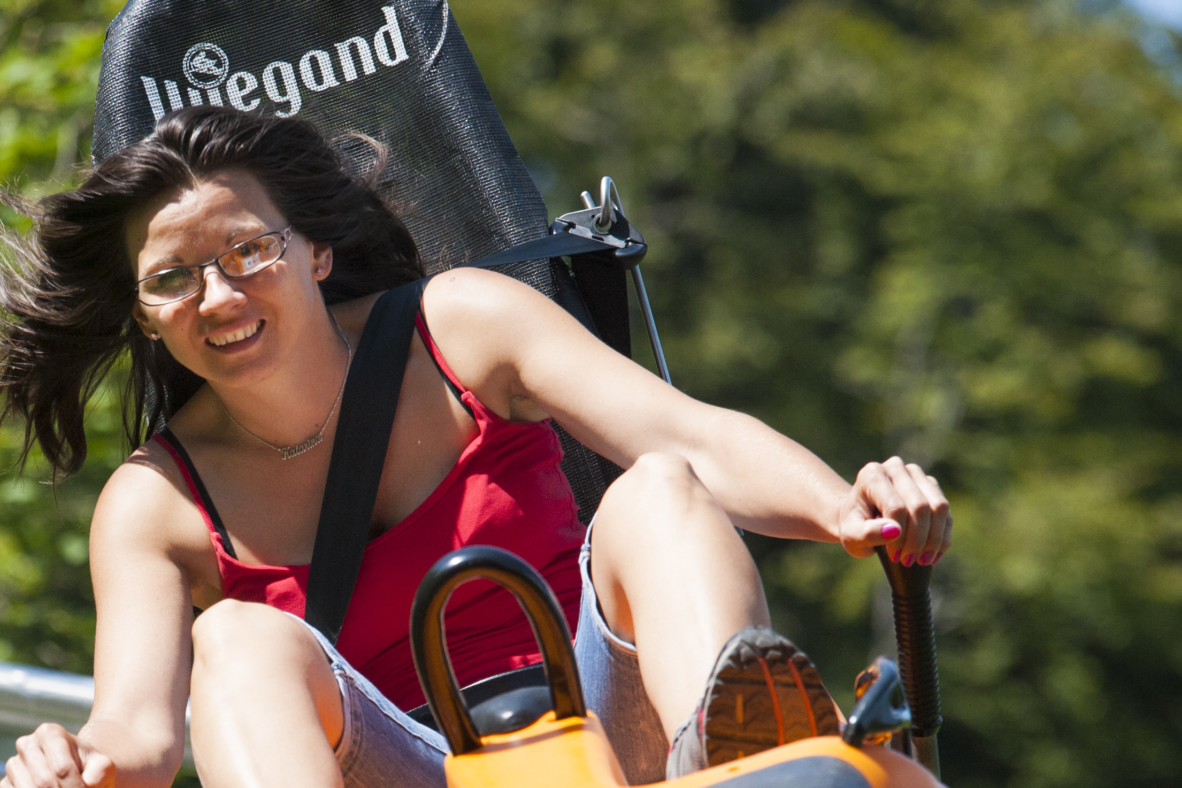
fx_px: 12639
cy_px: 591
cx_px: 203
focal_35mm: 385
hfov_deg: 5.3
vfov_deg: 3.6
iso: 1000
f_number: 5
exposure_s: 1/4000
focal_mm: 200
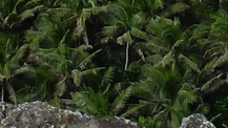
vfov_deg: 5.4
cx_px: -94
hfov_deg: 10.4
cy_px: -359
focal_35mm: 201
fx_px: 1215
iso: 80
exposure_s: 1/400
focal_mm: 4.1
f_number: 5
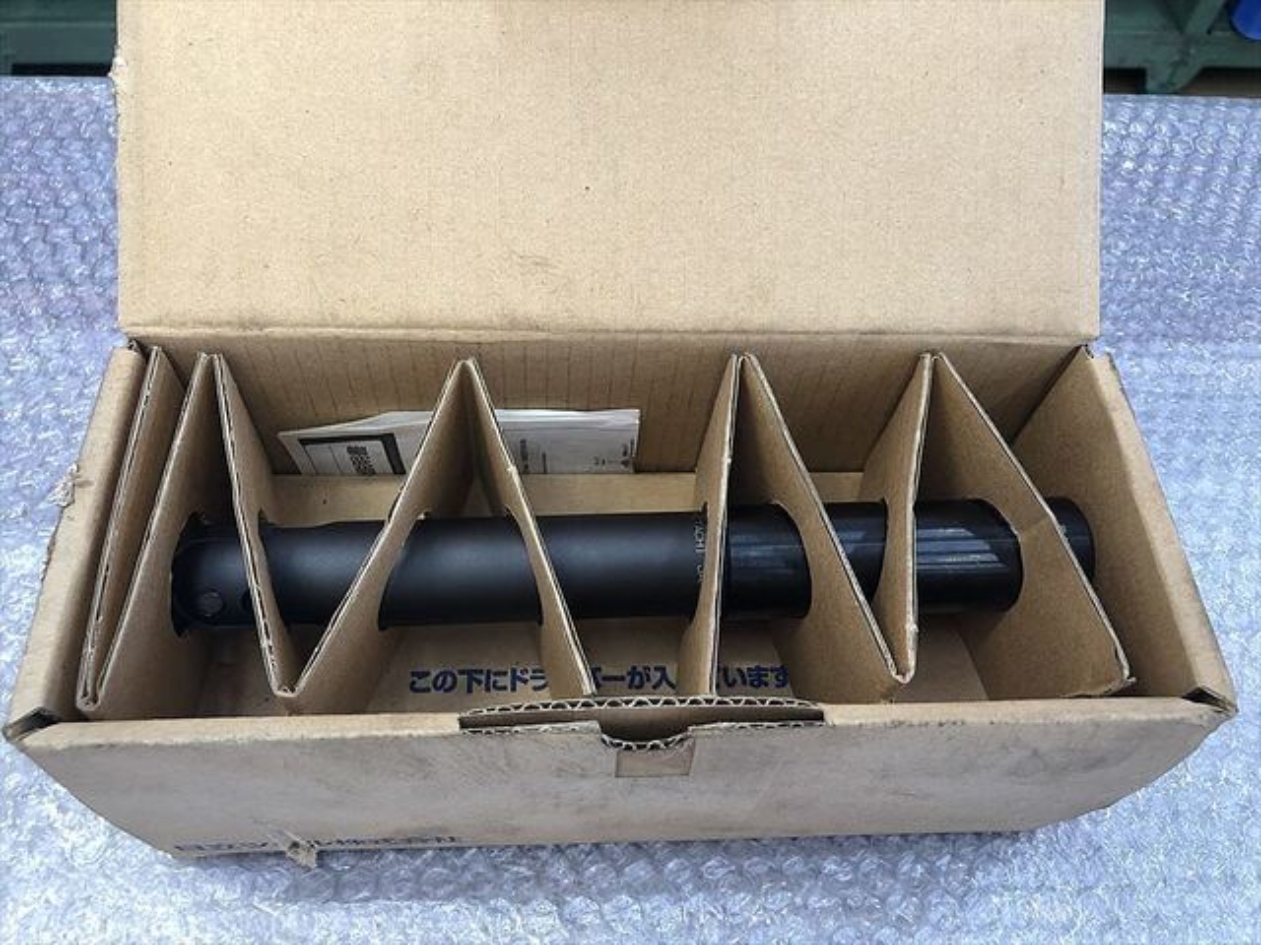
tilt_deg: -59.2
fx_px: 1020
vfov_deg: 49.7
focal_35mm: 28
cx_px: 630
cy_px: 472
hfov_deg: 63.4
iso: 40
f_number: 1.8
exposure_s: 1/33
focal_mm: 3.99
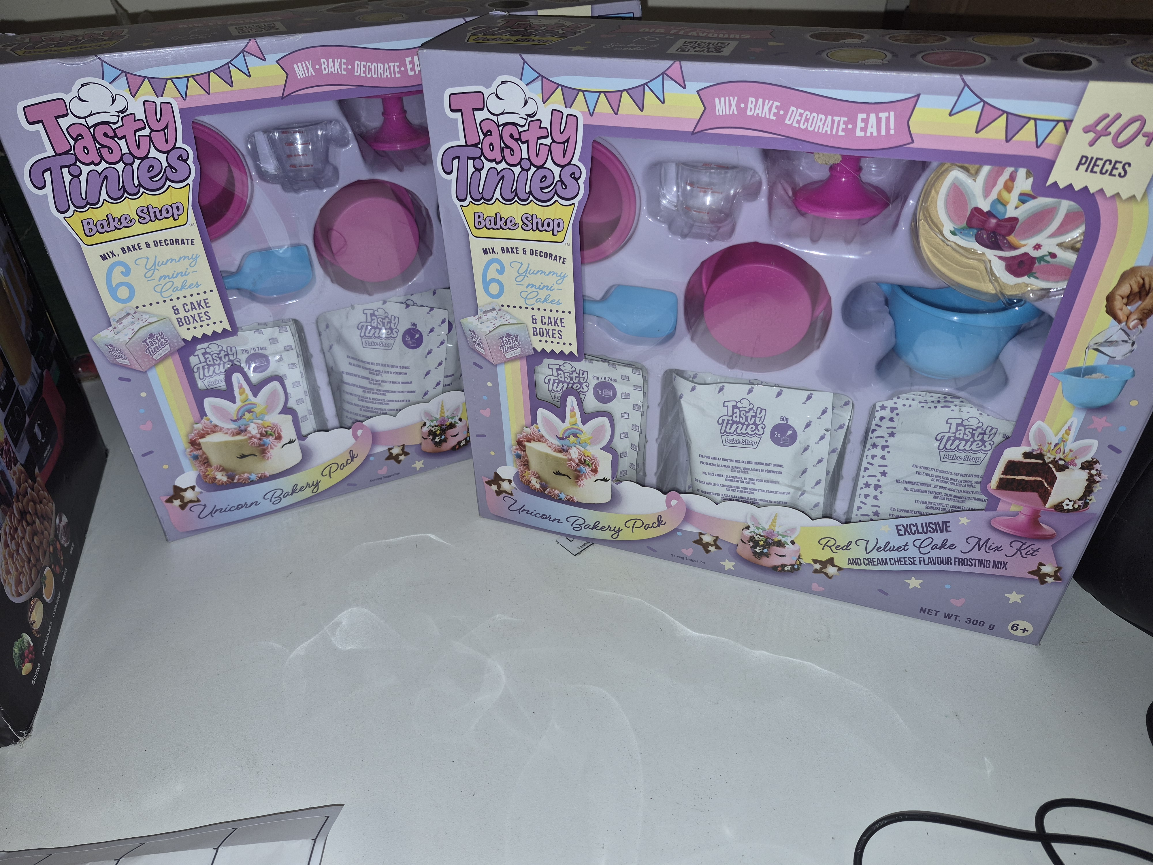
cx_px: 576
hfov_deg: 73.9
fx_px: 766
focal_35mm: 23
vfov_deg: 58.9
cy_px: 432
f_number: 1.8
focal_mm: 5.4
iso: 25
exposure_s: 1/50
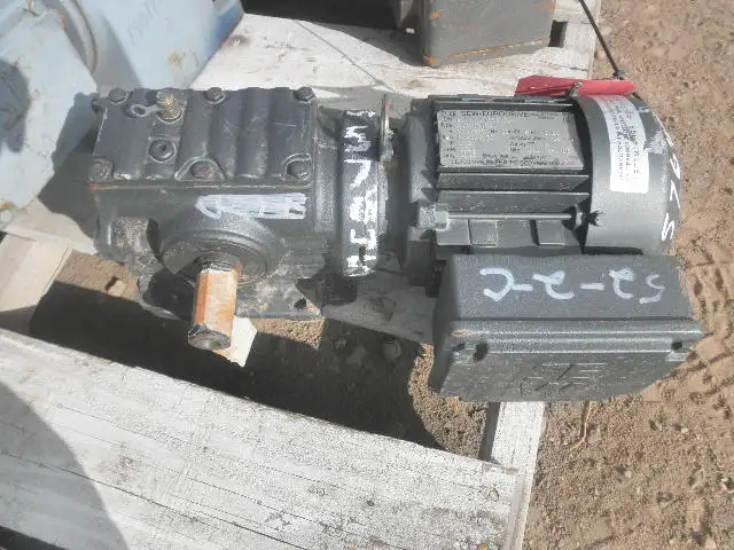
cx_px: 367
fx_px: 594
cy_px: 275
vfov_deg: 49.7
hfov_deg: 63.4
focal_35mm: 28
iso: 64
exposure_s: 1/160
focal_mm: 5
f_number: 8.5
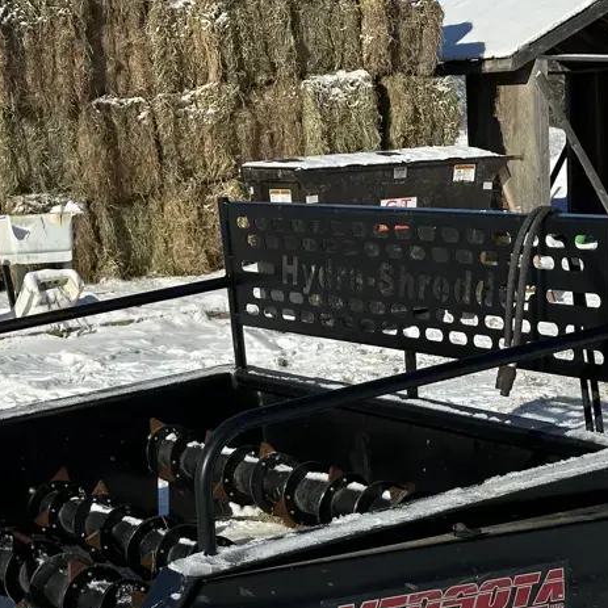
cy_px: 407
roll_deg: +1.0
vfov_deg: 19.7
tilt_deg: -8.2
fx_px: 1749
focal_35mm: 88
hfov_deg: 19.6
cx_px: 163
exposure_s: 1/7634
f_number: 1.78
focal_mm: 6.86
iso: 64
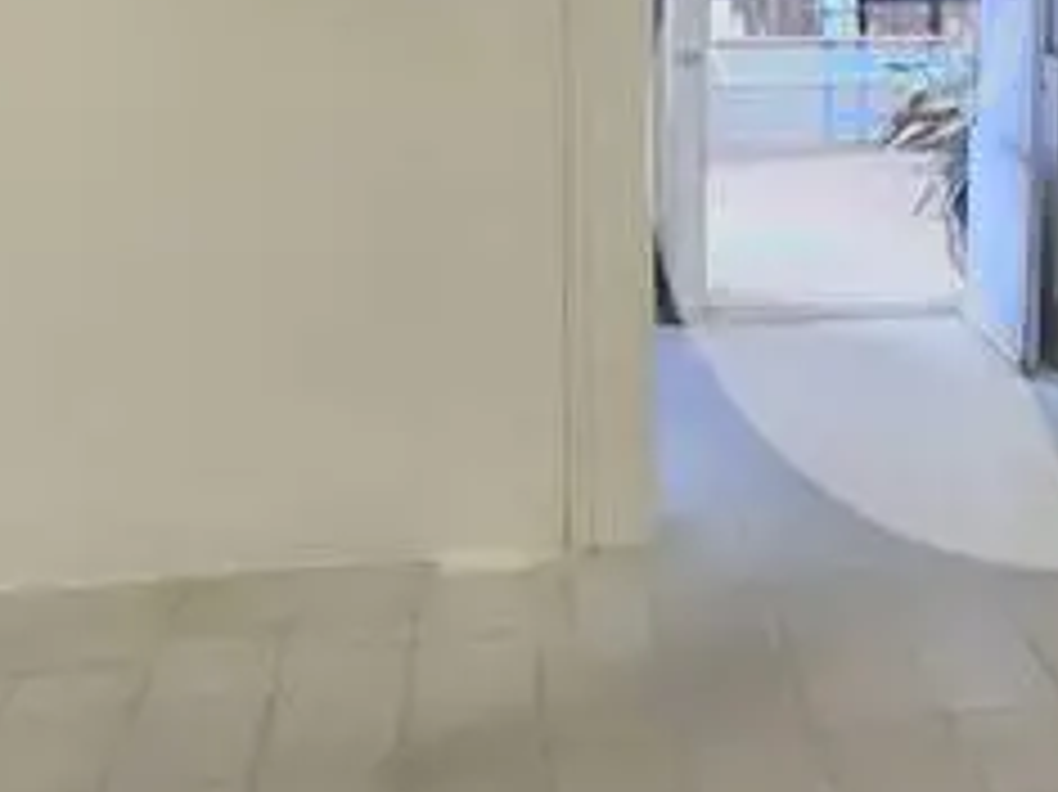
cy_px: 140
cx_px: 1067
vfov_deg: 21.3
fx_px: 2077
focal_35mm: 68
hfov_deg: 26.9
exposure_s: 1/50
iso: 334
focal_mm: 1.65
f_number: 2.2
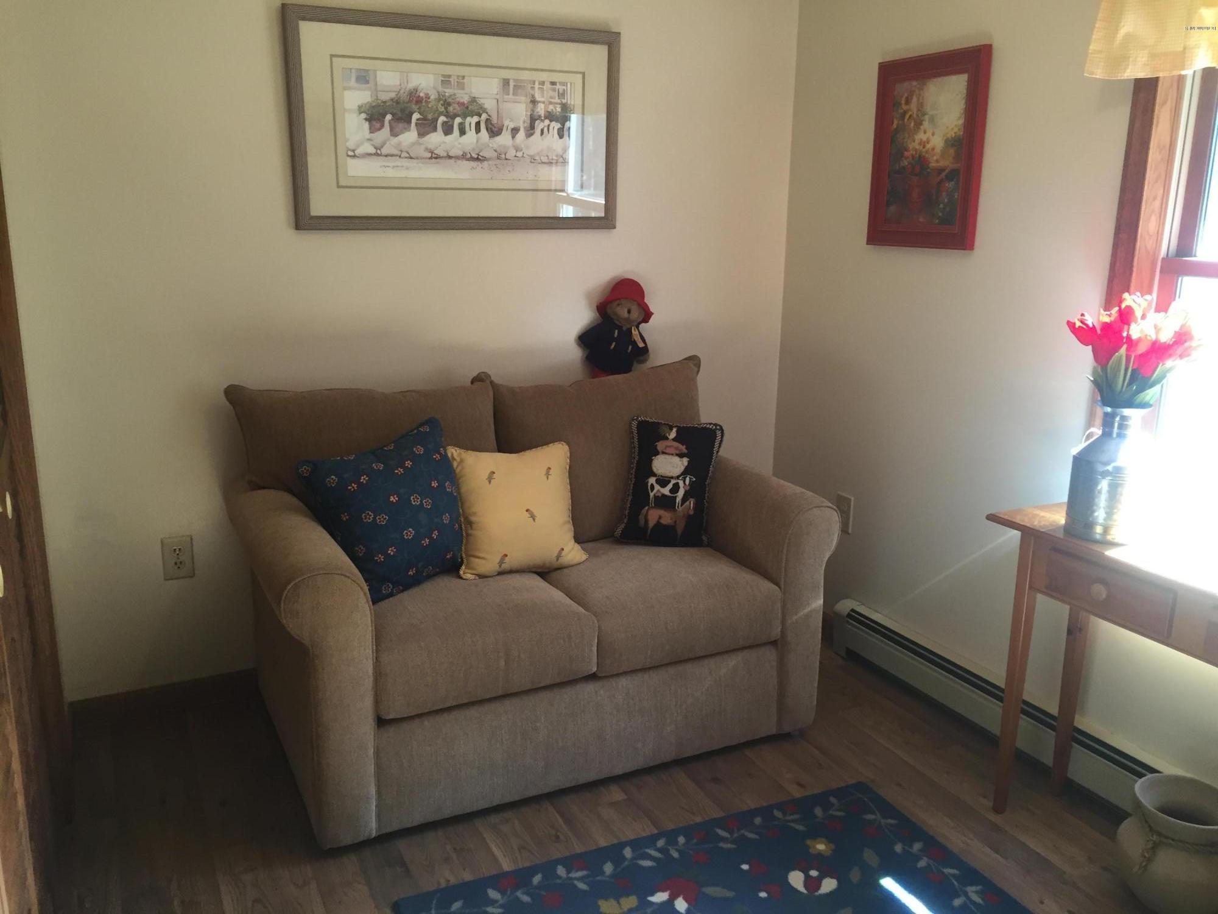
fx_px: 1020
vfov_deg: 48.2
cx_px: 609
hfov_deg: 61.7
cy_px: 457
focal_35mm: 29
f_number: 2.2
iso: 100
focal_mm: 4.15
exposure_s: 1/30
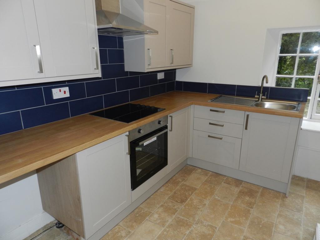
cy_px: 120
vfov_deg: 58.9
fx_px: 213
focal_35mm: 23
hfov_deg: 73.9
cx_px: 160
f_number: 3.4
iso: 200
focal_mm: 4
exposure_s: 1/30
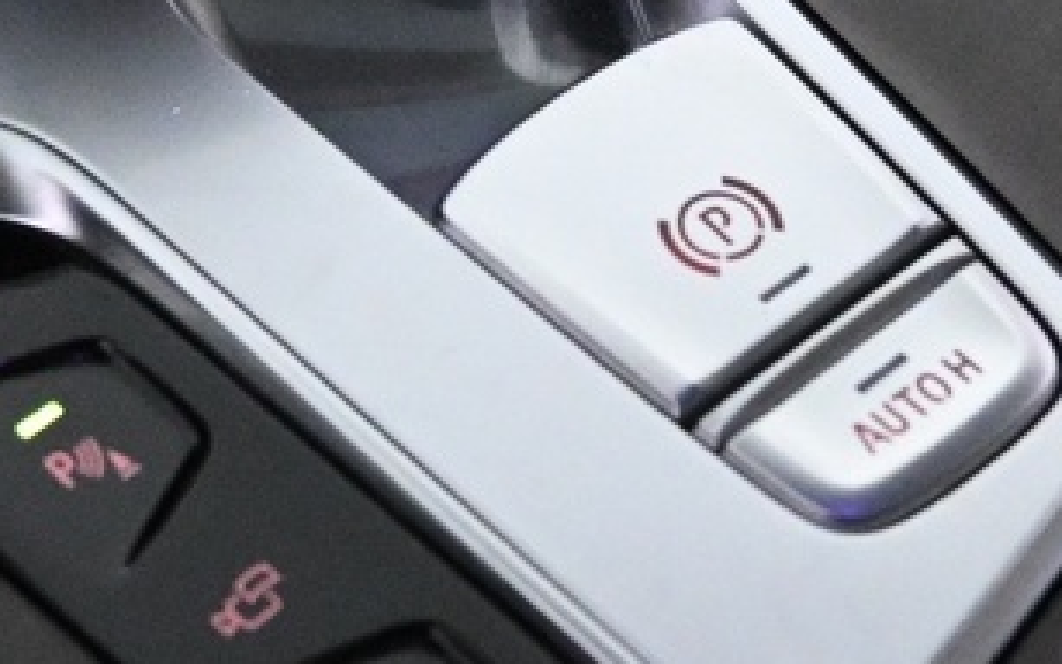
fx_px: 3734
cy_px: -201
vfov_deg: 10.0
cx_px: 325
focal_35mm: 129
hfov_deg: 16.1
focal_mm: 16
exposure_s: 1/200
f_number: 3.5
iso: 4000
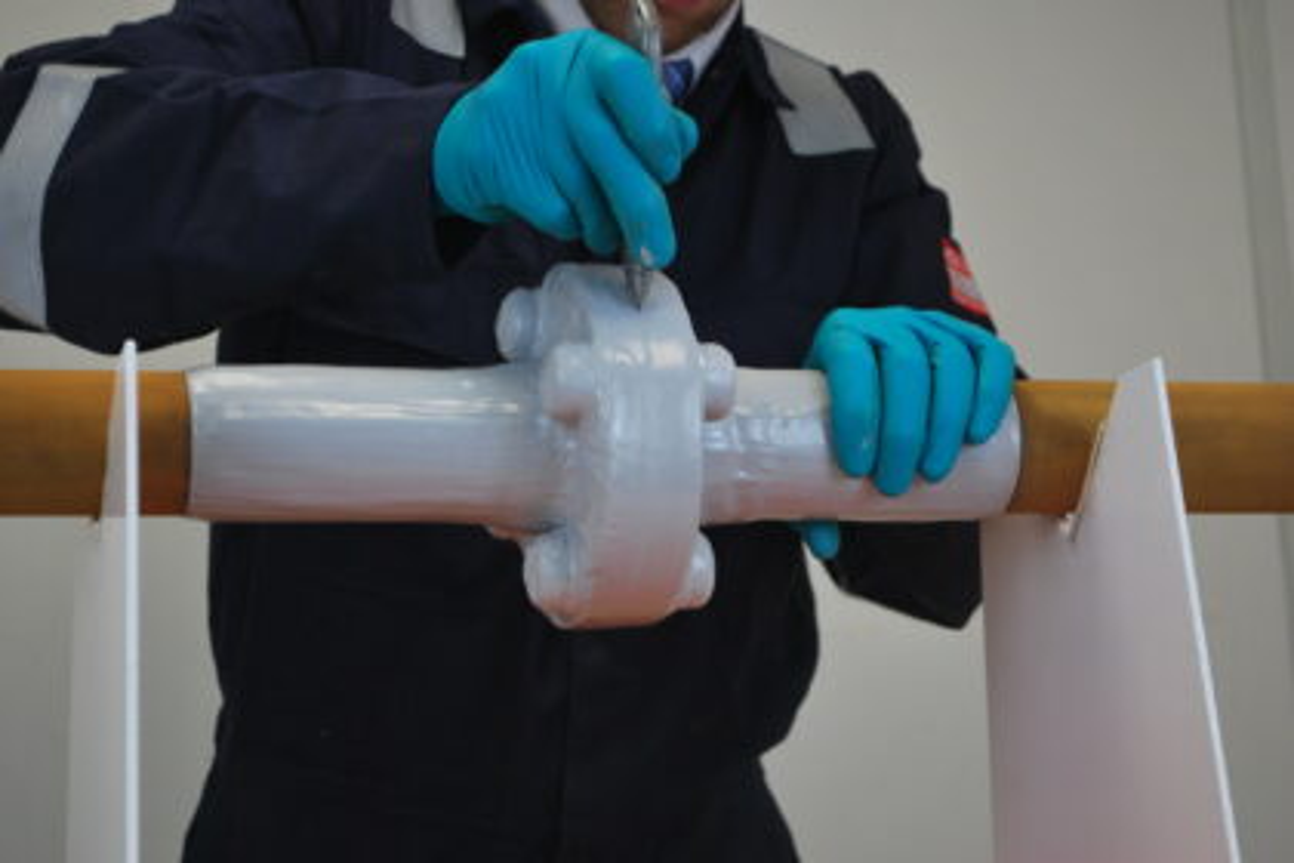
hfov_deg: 24.6
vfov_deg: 16.6
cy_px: 432
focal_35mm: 82
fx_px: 2965
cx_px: 647
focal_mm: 55
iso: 400
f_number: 5.6
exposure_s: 1/30
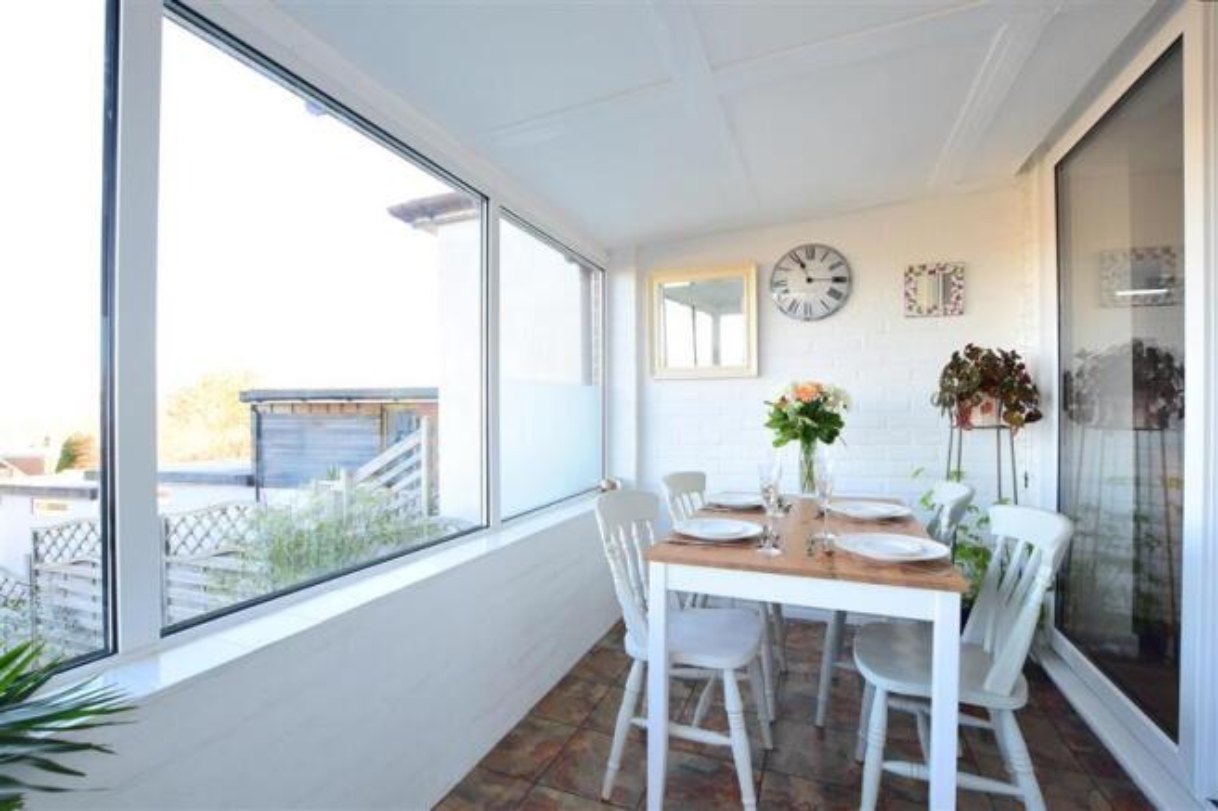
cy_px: 406
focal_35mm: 15
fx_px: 507
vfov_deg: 77.3
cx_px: 609
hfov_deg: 100.4
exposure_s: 1/60
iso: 400
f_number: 8
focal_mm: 10
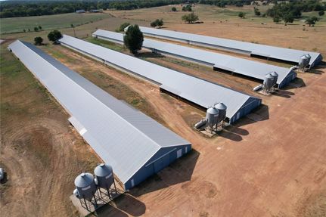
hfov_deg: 78.6
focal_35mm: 22
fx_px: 199
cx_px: 163
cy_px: 108
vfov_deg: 57.2
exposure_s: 1/2000
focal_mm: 8.38
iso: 120
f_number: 2.8
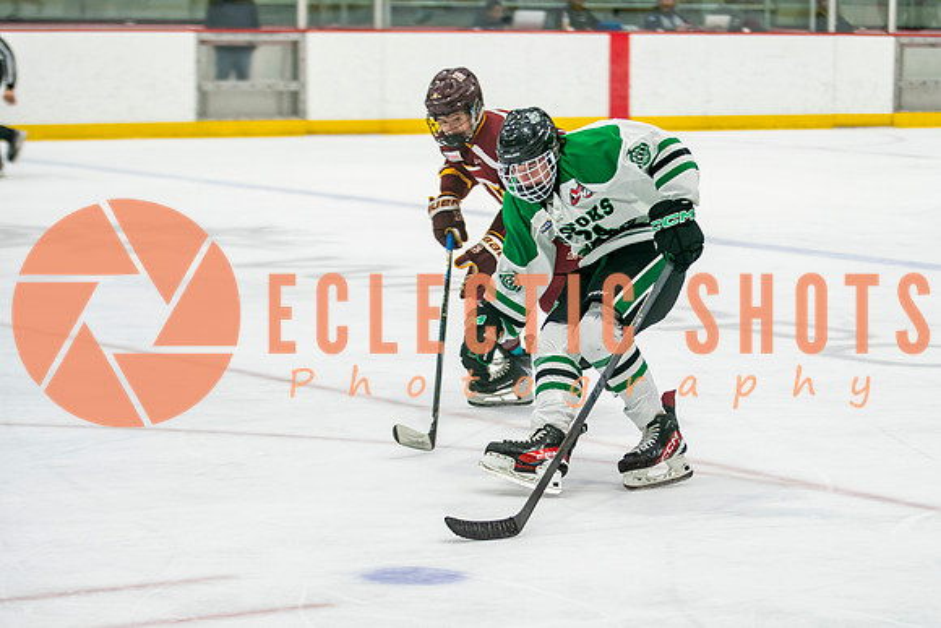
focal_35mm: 131
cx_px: 620
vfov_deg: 10.5
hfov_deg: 15.6
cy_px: 344
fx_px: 3421
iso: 640
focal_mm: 90
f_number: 2.8
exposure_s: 1/640
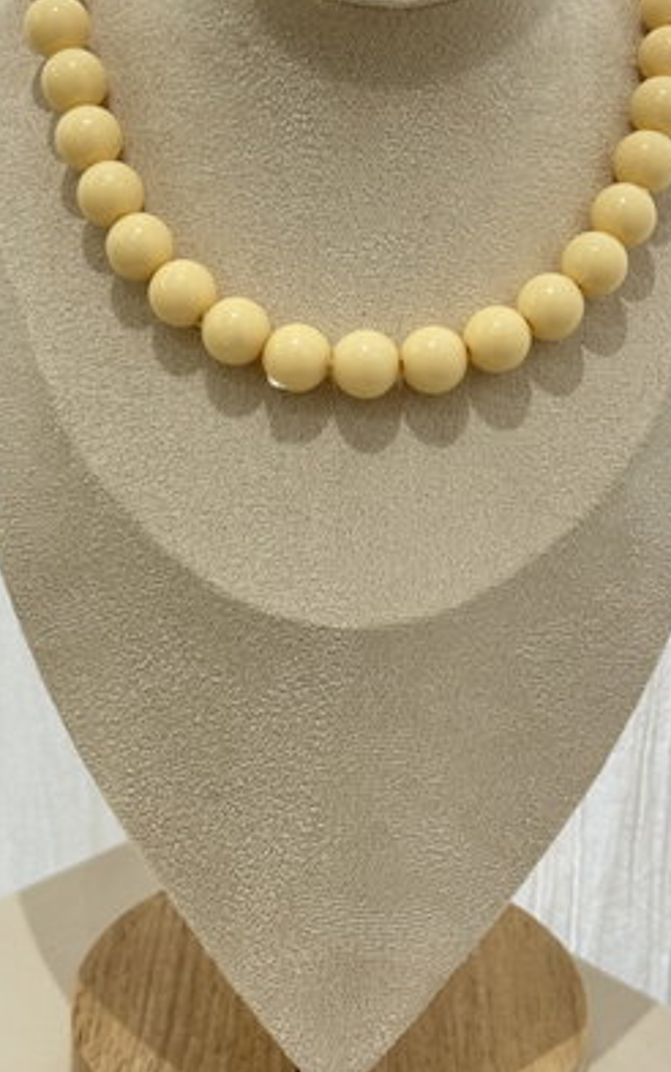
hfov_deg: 18.9
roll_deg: -1.2
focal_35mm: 69
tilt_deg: -18.3
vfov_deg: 29.6
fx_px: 2017
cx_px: 385
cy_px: 389
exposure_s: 1/50
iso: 64
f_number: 1.78
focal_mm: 6.76
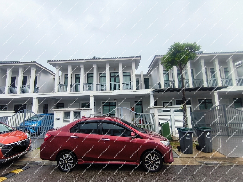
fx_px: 105
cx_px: 122
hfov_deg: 98.2
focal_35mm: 15
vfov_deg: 81.8
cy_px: 91
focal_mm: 1.65
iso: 50
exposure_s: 1/400
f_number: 2.2
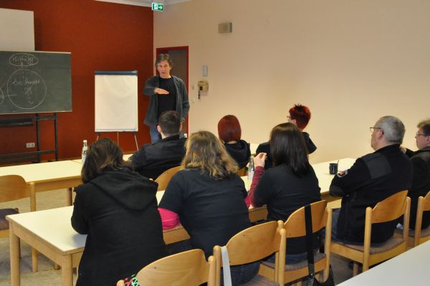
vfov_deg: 34.2
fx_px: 465
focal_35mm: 39
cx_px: 215
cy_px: 143
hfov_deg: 49.6
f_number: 8
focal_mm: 26
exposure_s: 1/80
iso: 3200
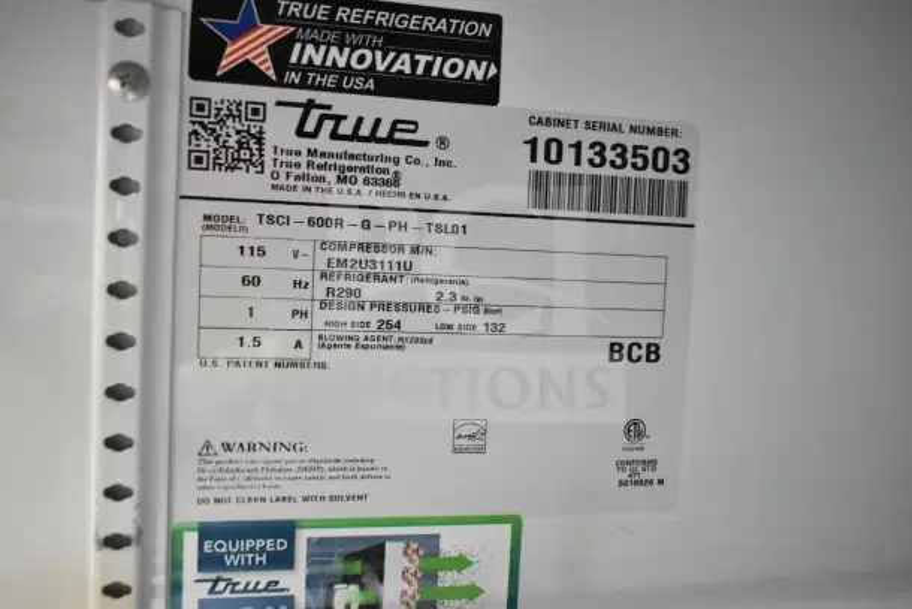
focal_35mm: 30
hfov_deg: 61.9
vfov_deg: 43.6
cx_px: 456
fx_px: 760
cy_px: 304
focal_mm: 20
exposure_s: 1/30
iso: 2800
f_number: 3.5
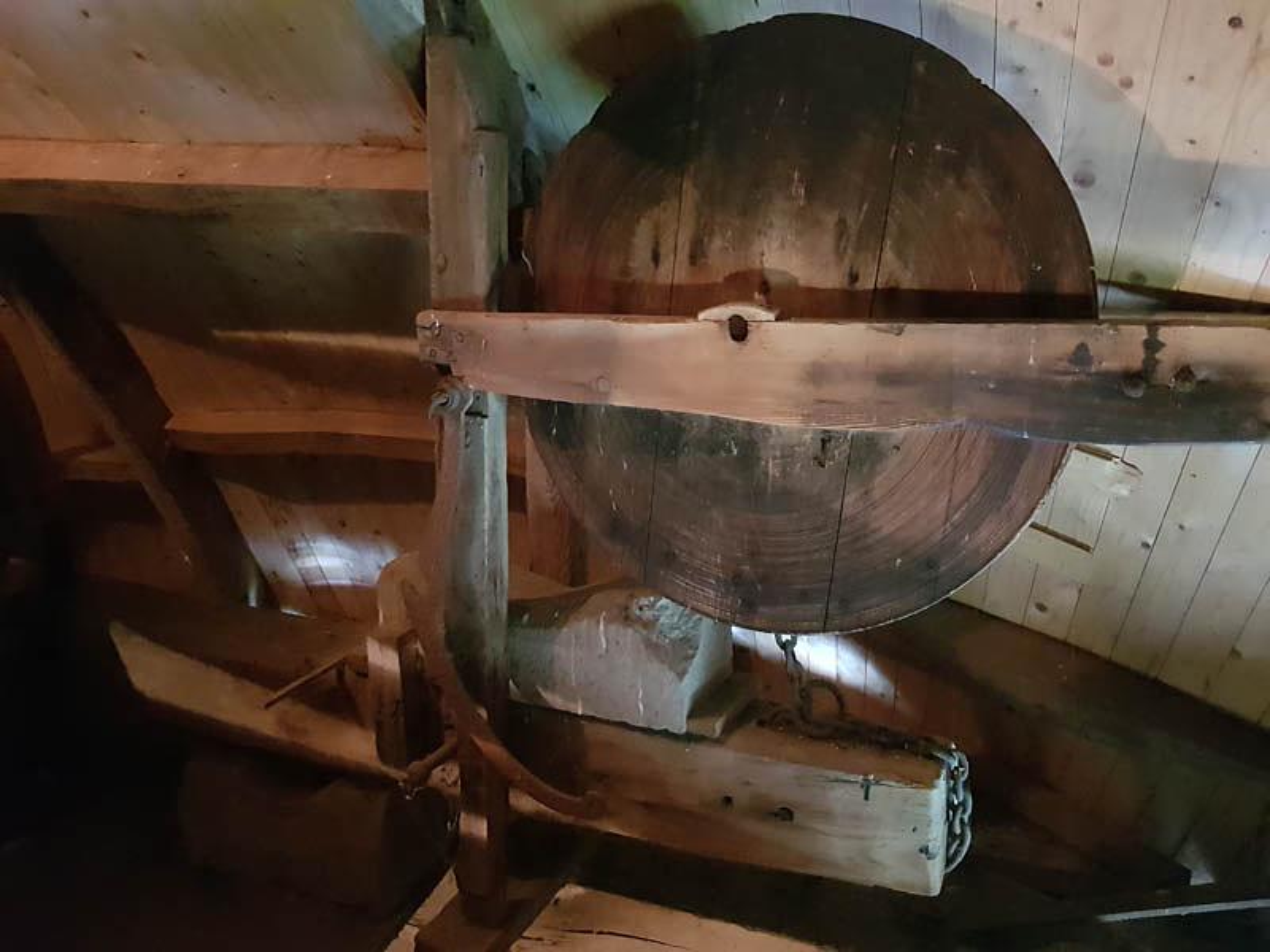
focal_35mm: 26
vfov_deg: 53.1
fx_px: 954
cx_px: 635
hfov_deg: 67.3
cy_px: 476
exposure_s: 1/10
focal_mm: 4.3
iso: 1250
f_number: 1.7
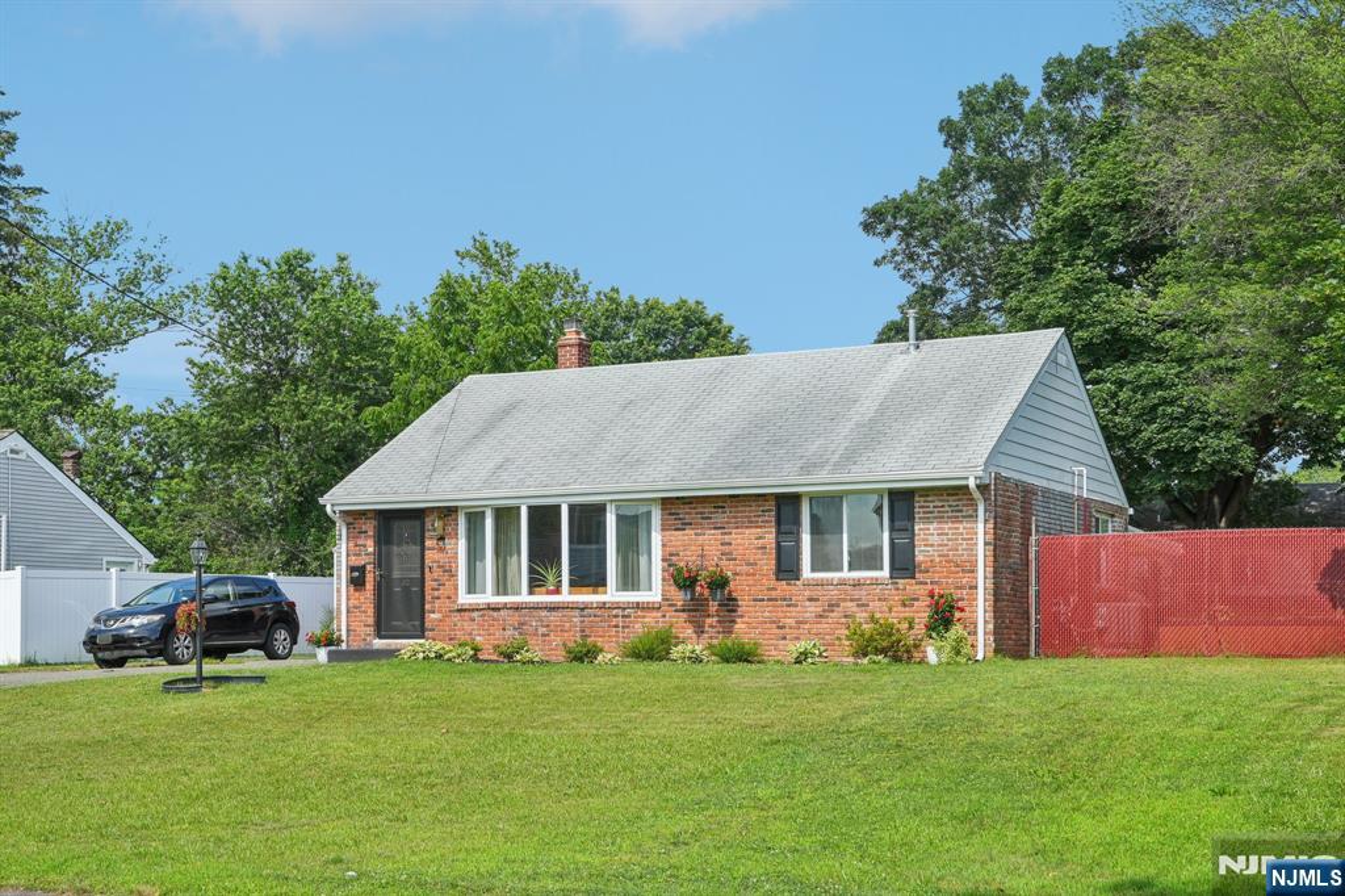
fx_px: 1718
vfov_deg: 29.2
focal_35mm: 46
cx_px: 672
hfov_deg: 42.8
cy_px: 448
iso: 100
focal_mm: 31
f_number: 10
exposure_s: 1/200
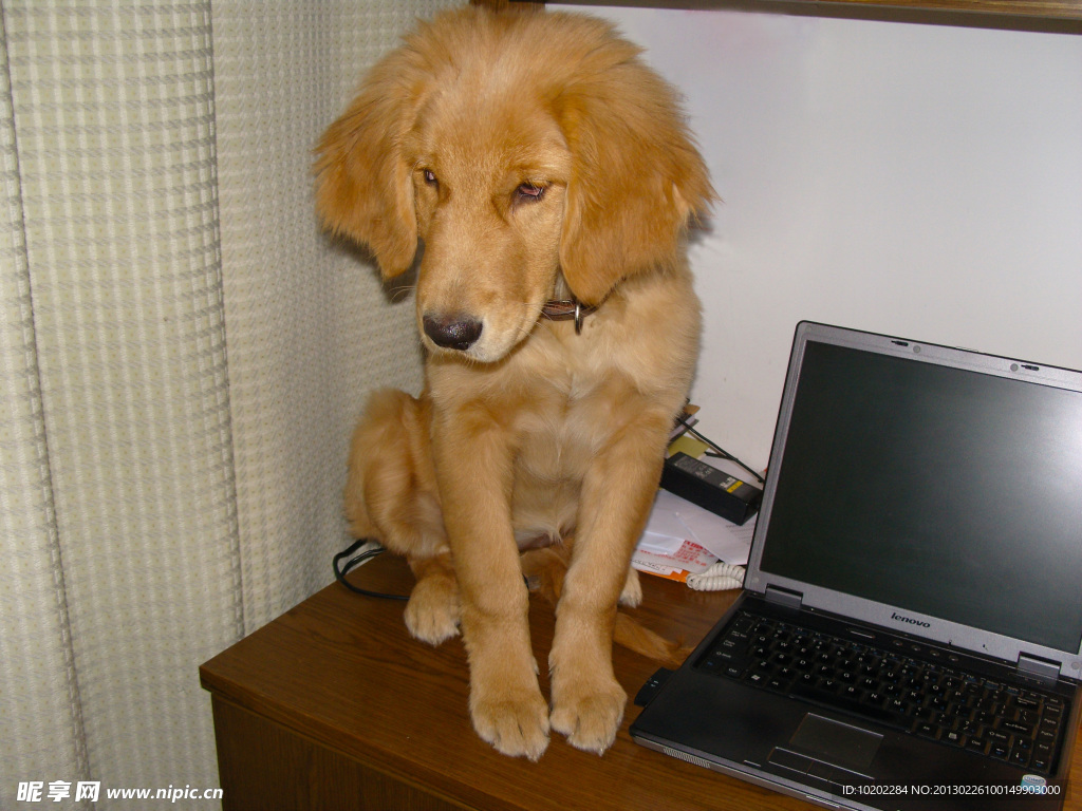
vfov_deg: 37.7
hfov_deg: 49.0
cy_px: 406
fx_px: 1188
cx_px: 541
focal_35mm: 38
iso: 80
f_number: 2.8
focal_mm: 7.8
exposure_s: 1/40
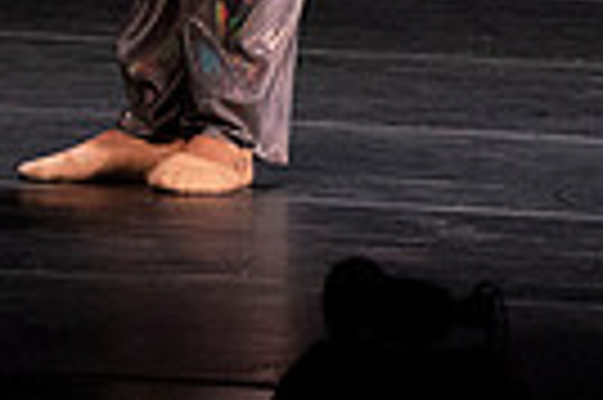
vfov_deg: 0.8
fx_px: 27219
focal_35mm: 1627
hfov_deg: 1.3
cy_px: -461
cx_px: -315
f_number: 10
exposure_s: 1/320
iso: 12800
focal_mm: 376
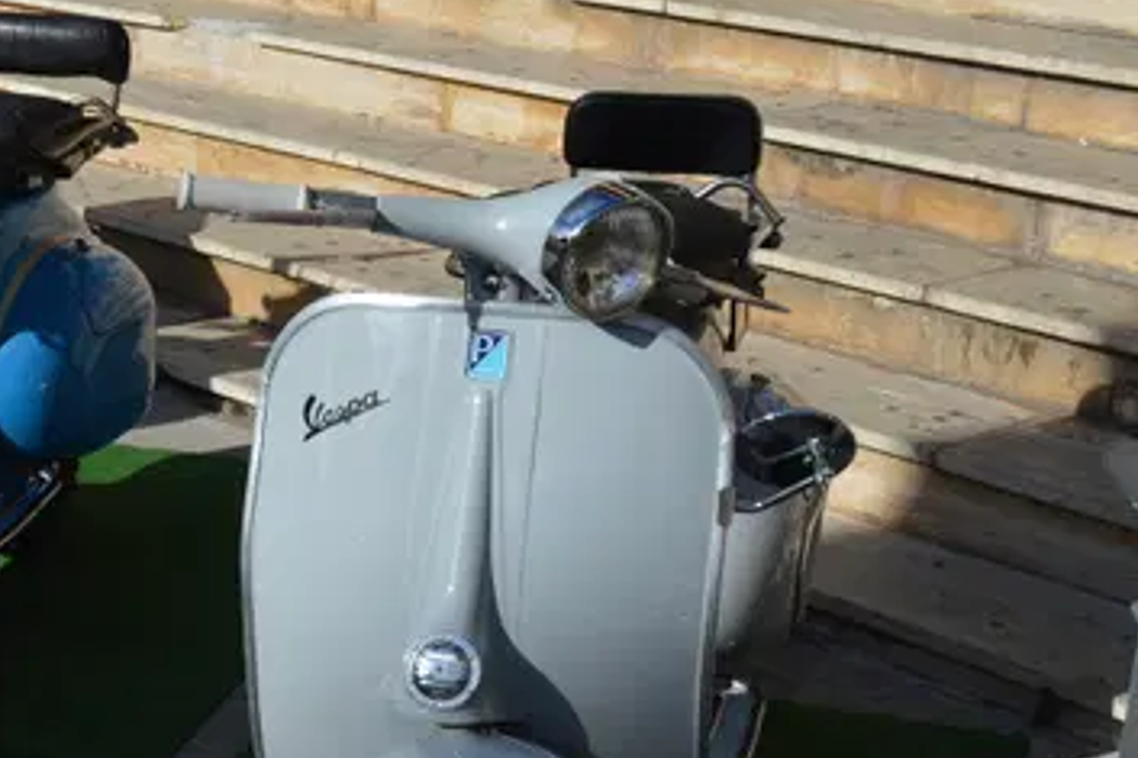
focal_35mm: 78
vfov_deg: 17.4
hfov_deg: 24.9
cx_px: 42
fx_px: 2469
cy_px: 448
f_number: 9
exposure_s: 1/320
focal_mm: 23
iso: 100
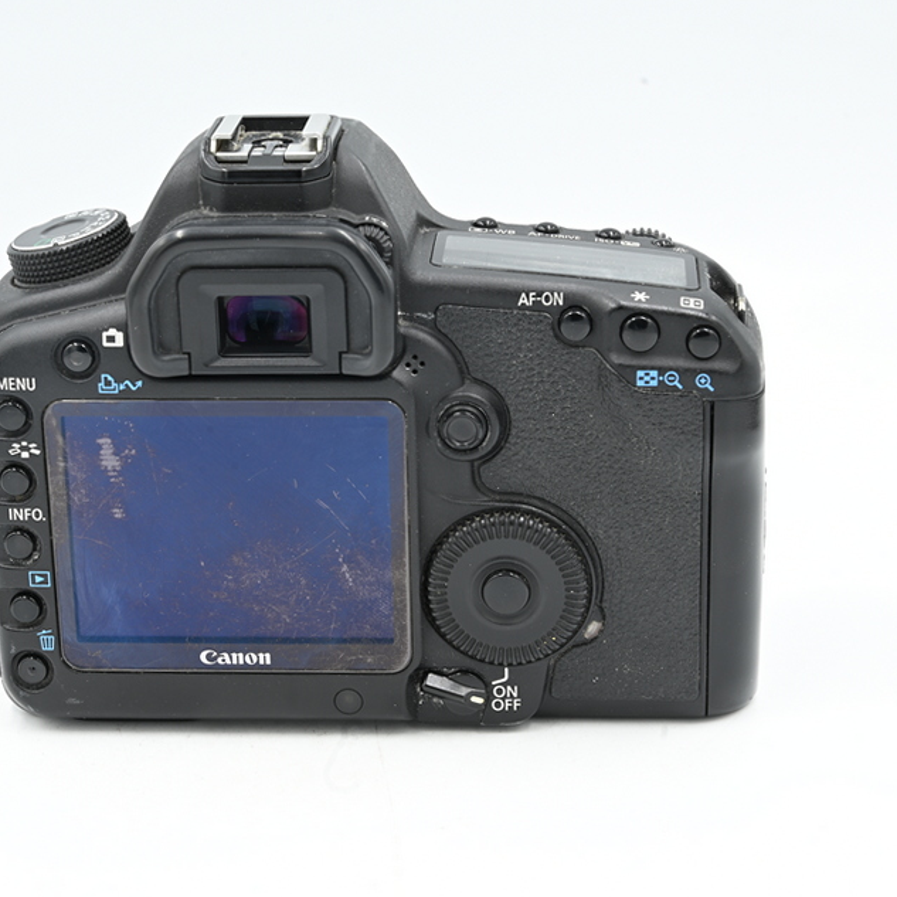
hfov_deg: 21.1
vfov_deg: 21.1
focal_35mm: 82
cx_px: 401
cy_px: 451
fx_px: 2404
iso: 100
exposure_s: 1/8
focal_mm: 63
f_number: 14
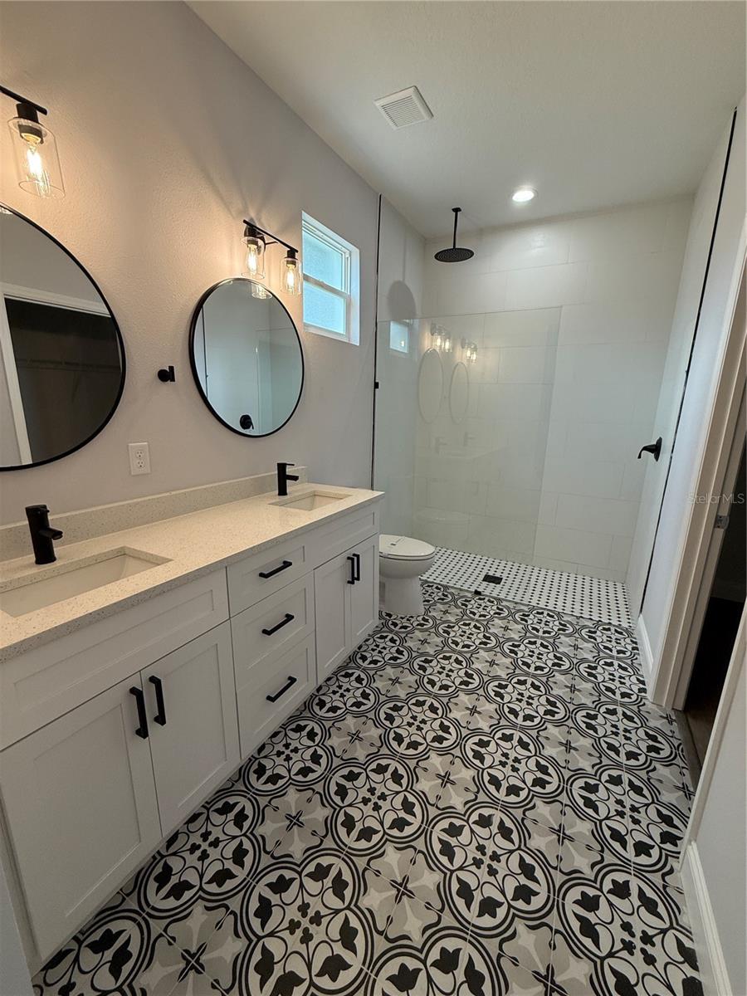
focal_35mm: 14
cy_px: 498
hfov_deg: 85.7
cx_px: 374
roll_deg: -2.3
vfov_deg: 102.1
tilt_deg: -13.7
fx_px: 403
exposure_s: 1/120
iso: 160
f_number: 2.2
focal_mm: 2.22
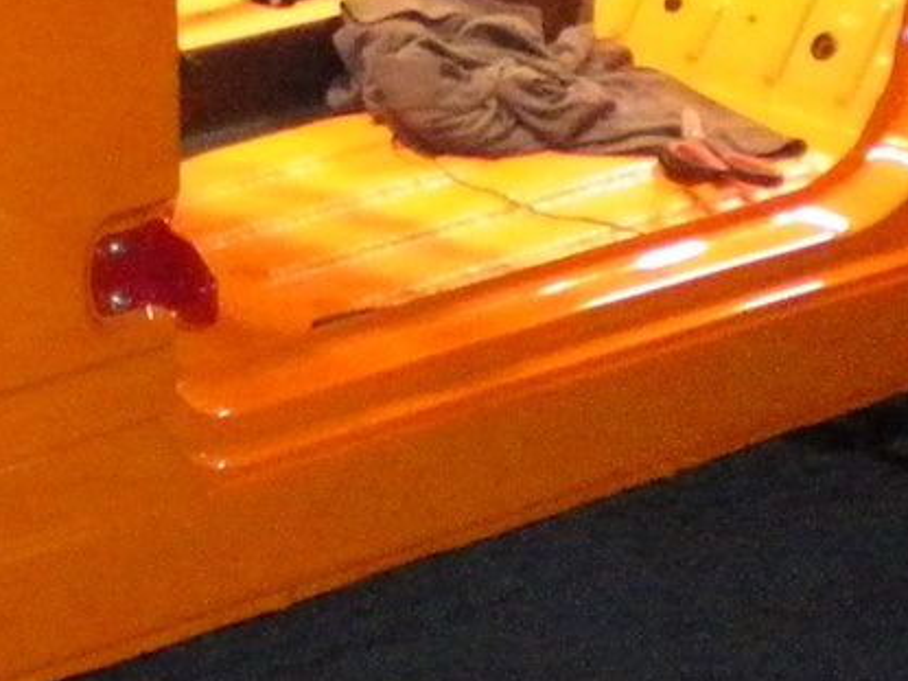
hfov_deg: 12.0
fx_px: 4248
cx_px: -142
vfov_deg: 9.1
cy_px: -48
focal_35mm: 162
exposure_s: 1/30
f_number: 3.1
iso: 800
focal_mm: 6.3
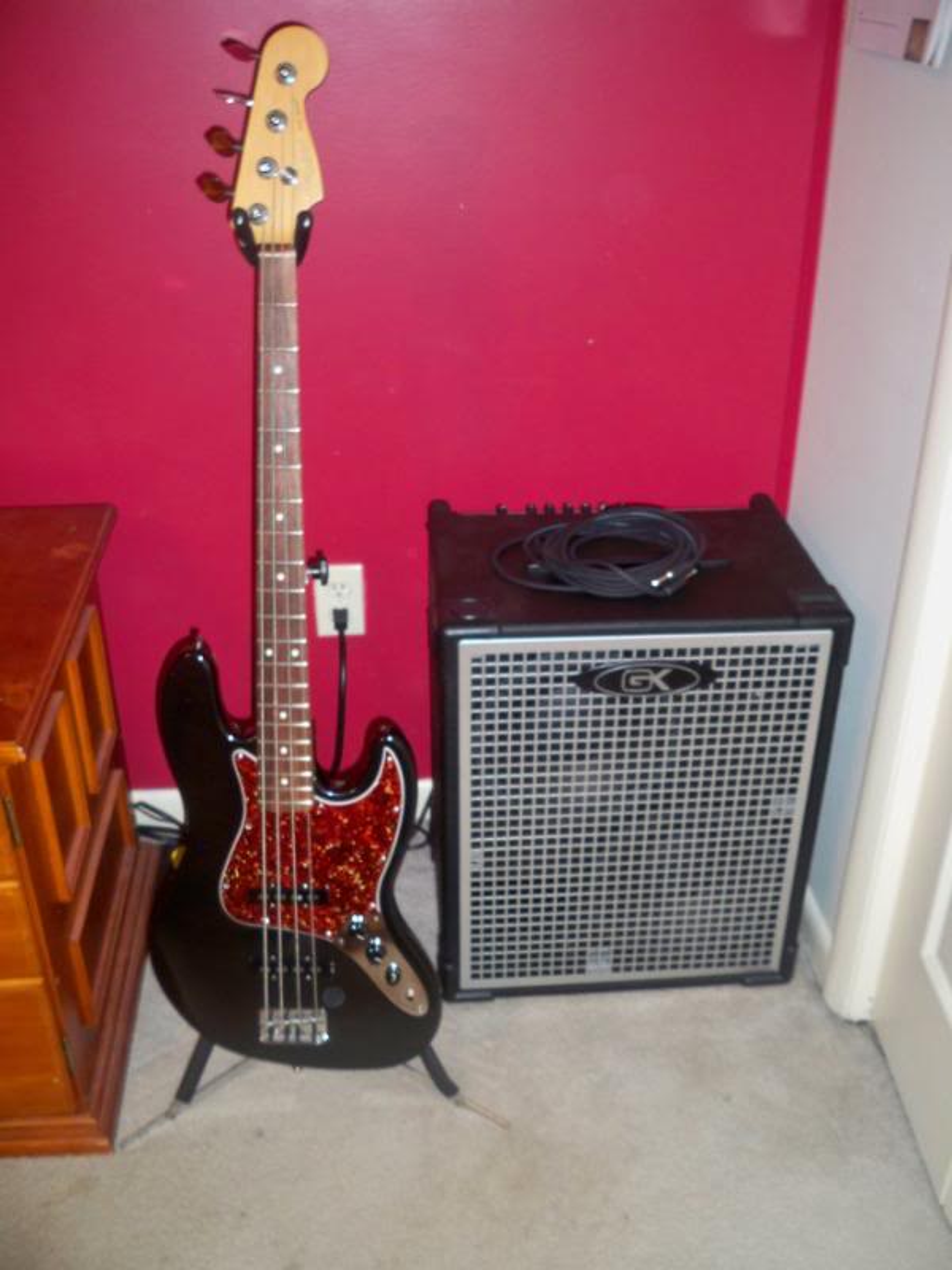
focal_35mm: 35
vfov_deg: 52.6
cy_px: 635
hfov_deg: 40.7
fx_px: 1283
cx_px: 476
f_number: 3.1
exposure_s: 1/30
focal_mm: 6.3
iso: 200
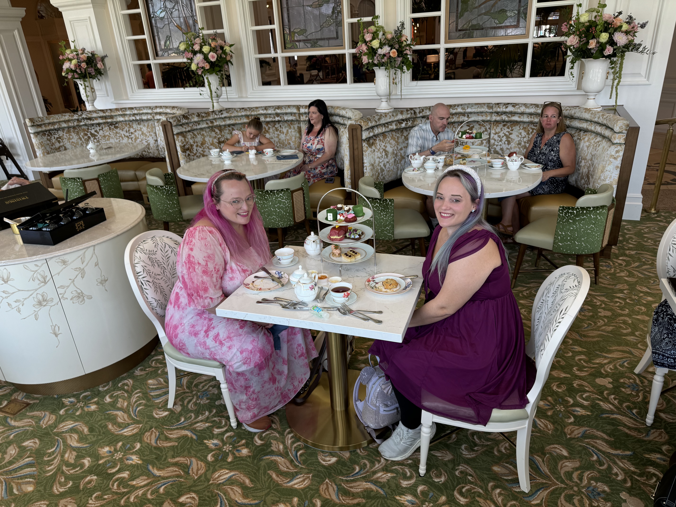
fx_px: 469
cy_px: 254
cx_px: 338
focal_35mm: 24
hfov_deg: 71.6
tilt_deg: -24.1
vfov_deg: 56.8
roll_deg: +3.1
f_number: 1.78
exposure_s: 1/121
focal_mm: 6.76
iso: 80
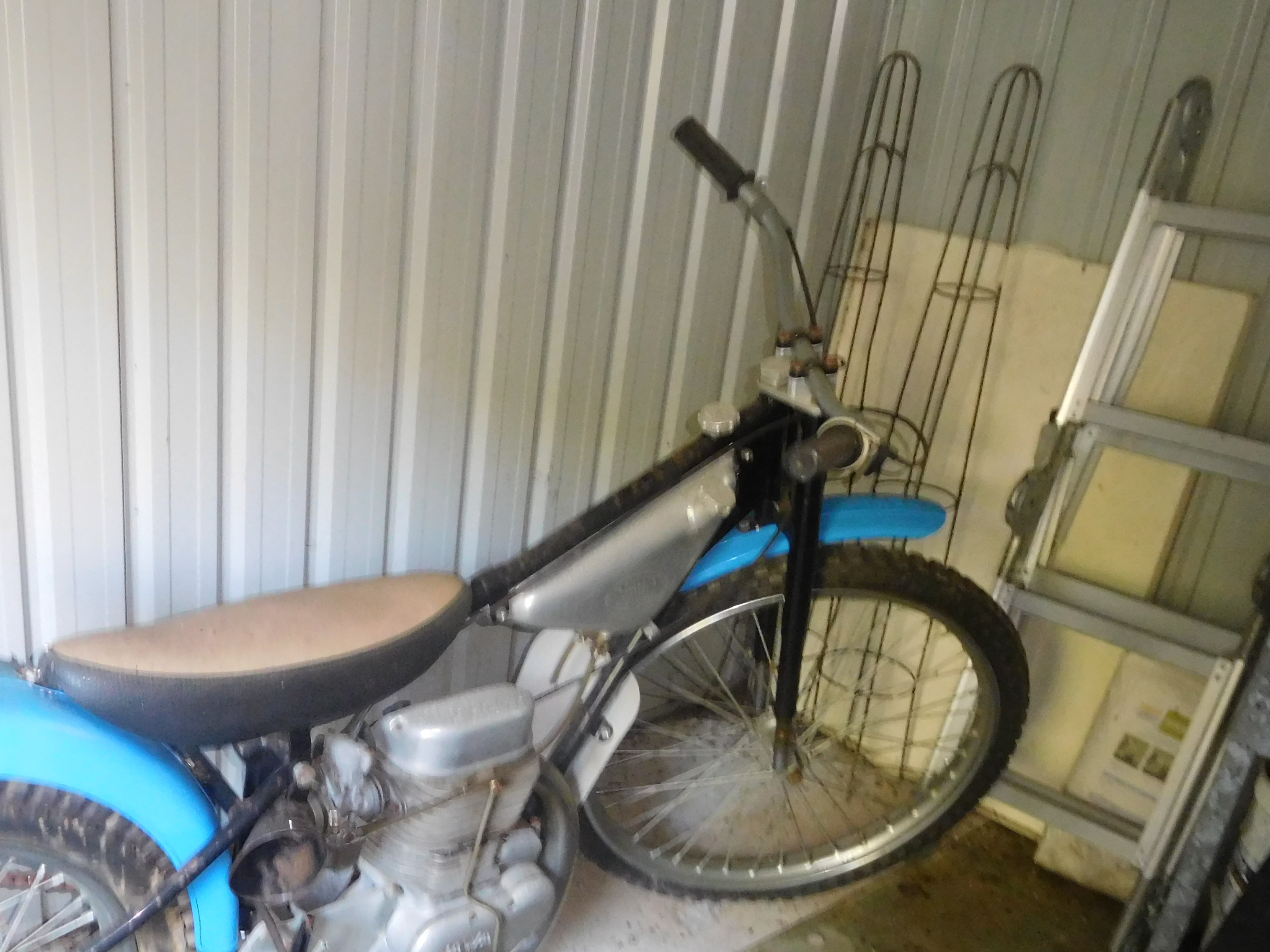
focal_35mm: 38
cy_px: 705
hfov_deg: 47.8
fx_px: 1394
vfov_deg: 36.9
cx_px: 379
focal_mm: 4.5
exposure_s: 1/8
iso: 560
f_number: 3.4
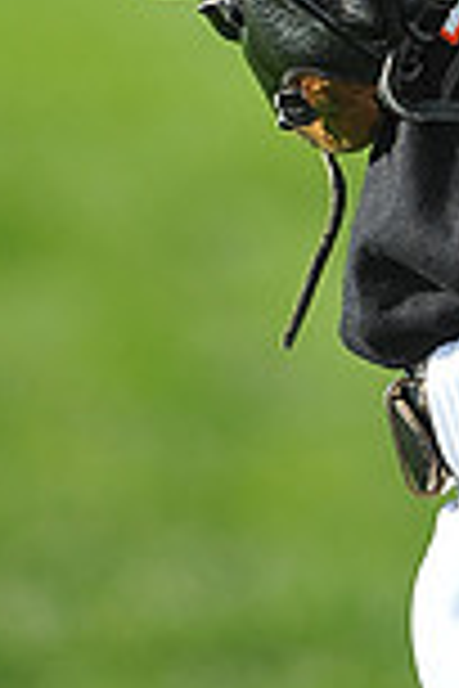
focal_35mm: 757
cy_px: -585
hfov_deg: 1.8
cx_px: 662
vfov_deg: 2.7
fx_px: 14476
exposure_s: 1/1000
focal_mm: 200
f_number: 4
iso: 200
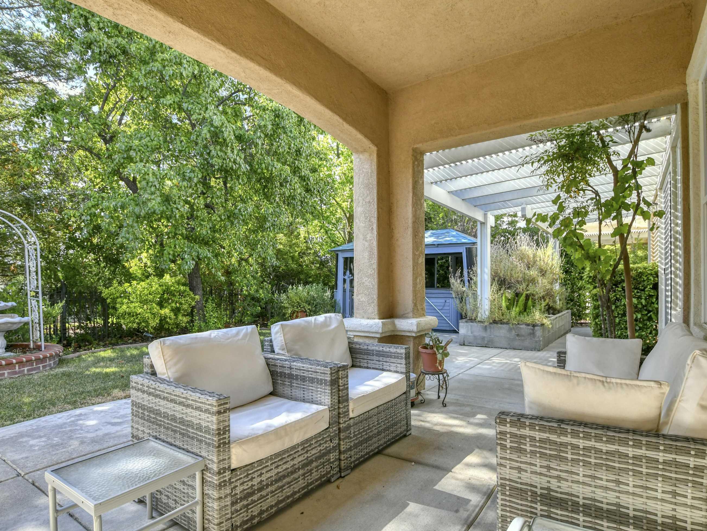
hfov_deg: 91.0
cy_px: 272
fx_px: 347
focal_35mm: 17
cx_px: 352
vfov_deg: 74.7
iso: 1000
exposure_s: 1/500
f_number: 5
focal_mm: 10
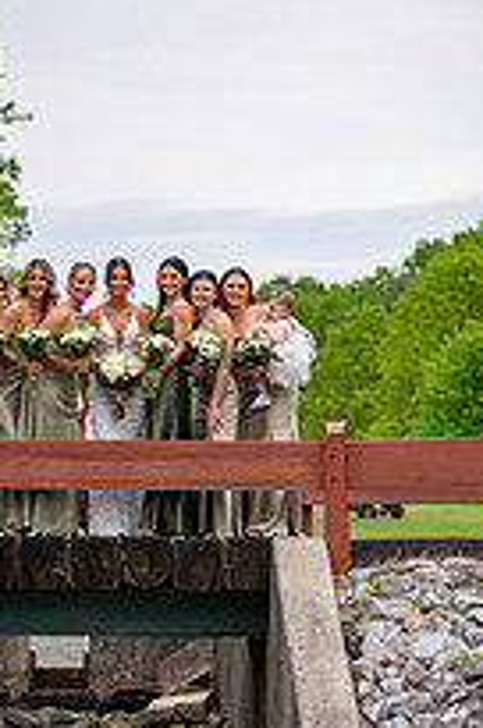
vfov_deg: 11.0
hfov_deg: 7.3
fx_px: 3776
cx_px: 101
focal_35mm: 187
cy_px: 444
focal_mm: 85
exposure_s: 1/8000
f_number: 2.2
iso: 160
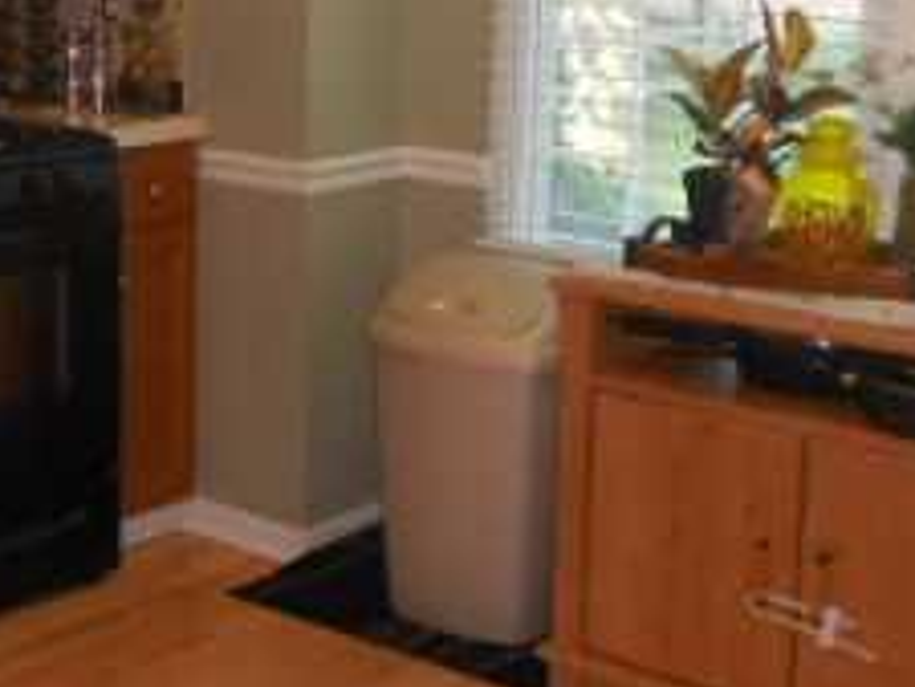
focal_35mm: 74
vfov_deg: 19.8
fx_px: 1957
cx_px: 281
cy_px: 179
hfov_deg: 26.1
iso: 200
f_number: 3.2
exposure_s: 1/25
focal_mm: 4.6
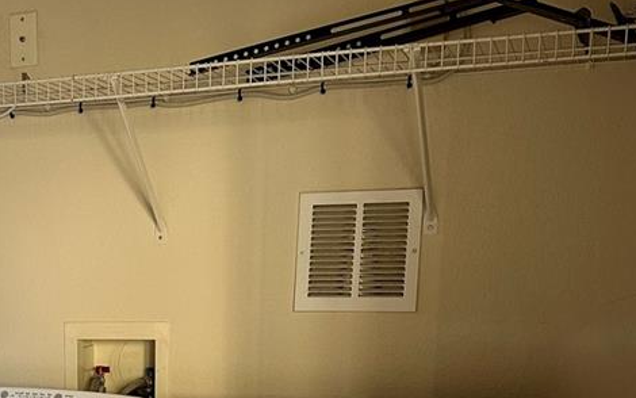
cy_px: 452
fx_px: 1127
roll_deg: +0.5
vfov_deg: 19.1
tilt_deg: -9.7
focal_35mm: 65
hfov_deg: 30.1
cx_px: 62
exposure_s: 1/121
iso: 160
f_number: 1.78
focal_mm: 6.86
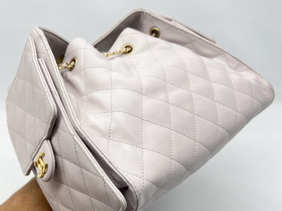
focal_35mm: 41
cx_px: 118
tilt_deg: -31.9
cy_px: 130
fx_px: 334
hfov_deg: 45.6
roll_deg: +1.0
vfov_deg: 35.0
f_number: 1.5
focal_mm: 5.7
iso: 32
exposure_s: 1/128
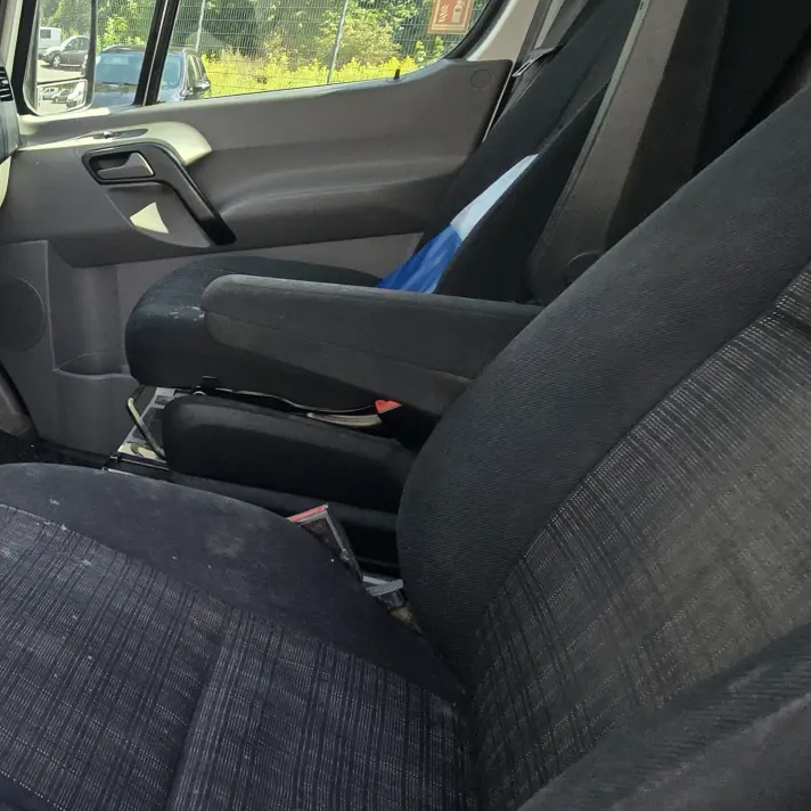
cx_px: -72
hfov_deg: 42.1
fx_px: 822
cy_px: 413
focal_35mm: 31
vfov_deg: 52.5
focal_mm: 2.2
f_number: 2.2
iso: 50
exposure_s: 1/401
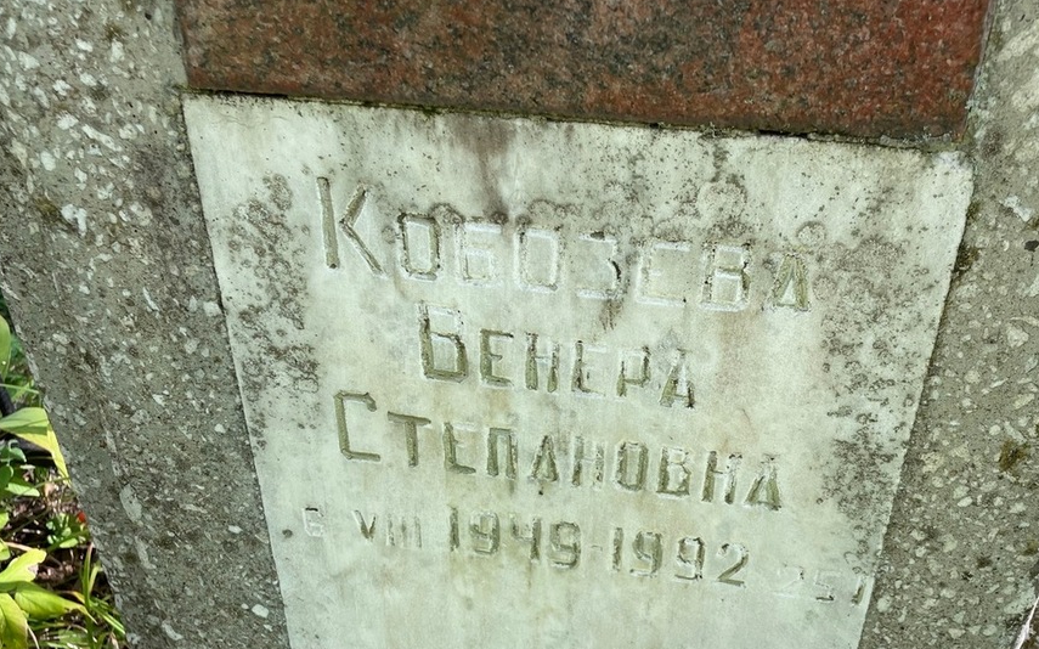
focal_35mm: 33
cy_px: 385
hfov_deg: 58.0
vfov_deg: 38.2
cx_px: 580
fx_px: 934
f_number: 1.6
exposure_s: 1/255
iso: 32
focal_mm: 4.2
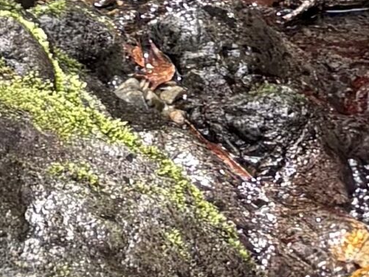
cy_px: -397
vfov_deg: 9.8
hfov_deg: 14.5
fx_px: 1418
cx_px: -38
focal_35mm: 133
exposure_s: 1/121
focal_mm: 5.96
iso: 80
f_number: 1.6
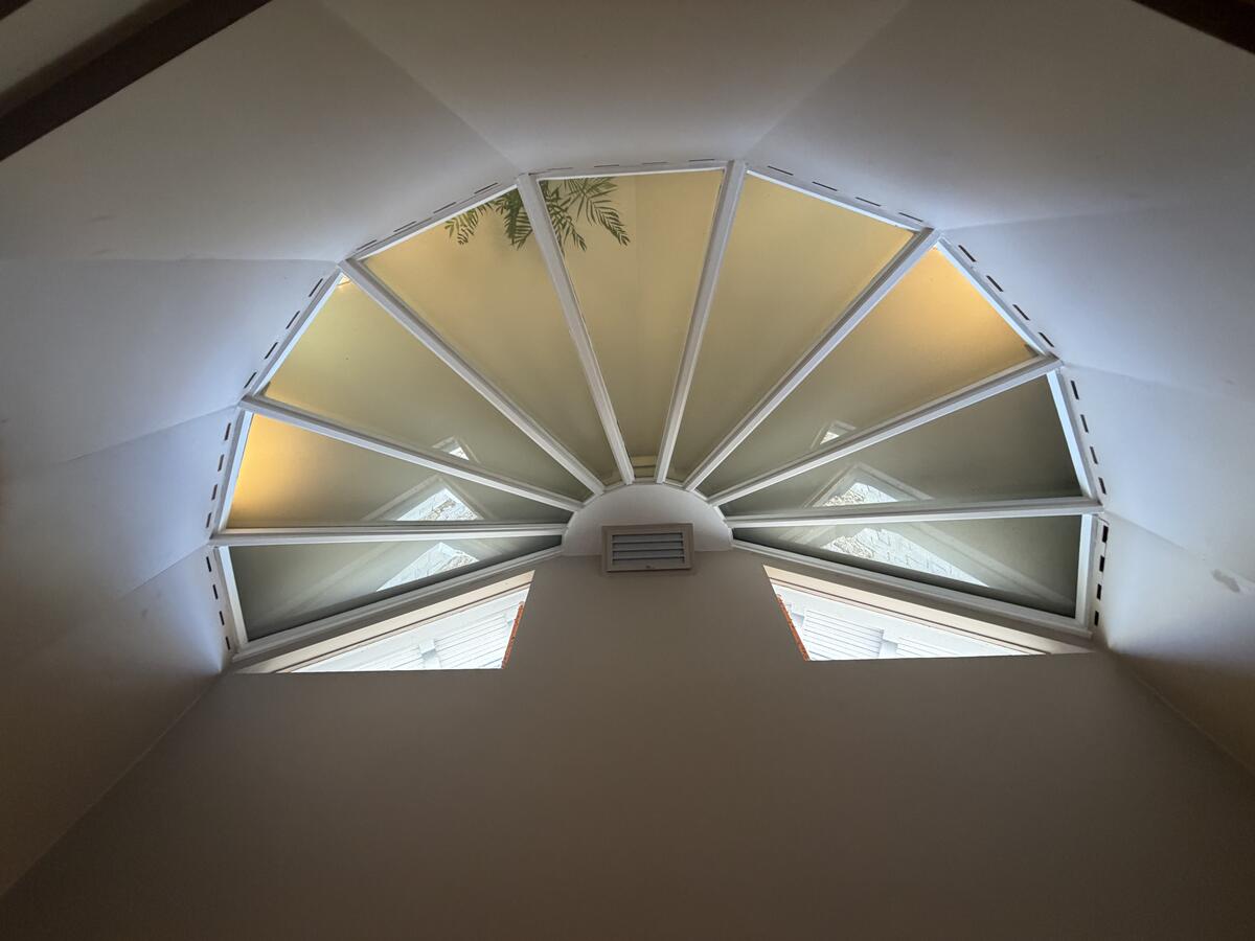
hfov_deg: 102.1
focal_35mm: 14
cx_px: 628
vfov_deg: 85.7
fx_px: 508
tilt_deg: +66.9
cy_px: 470
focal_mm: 2.22
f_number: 2.2
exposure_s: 1/120
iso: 250
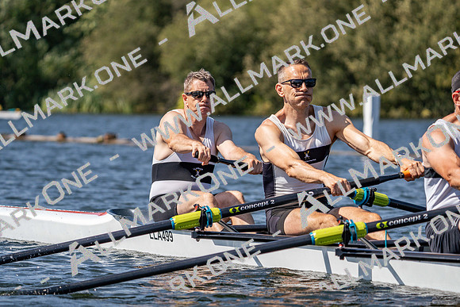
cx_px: 230
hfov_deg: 8.2
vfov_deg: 5.5
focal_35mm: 250
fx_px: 3195
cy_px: 154
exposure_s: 1/2000
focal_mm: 250
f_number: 5.6
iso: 250
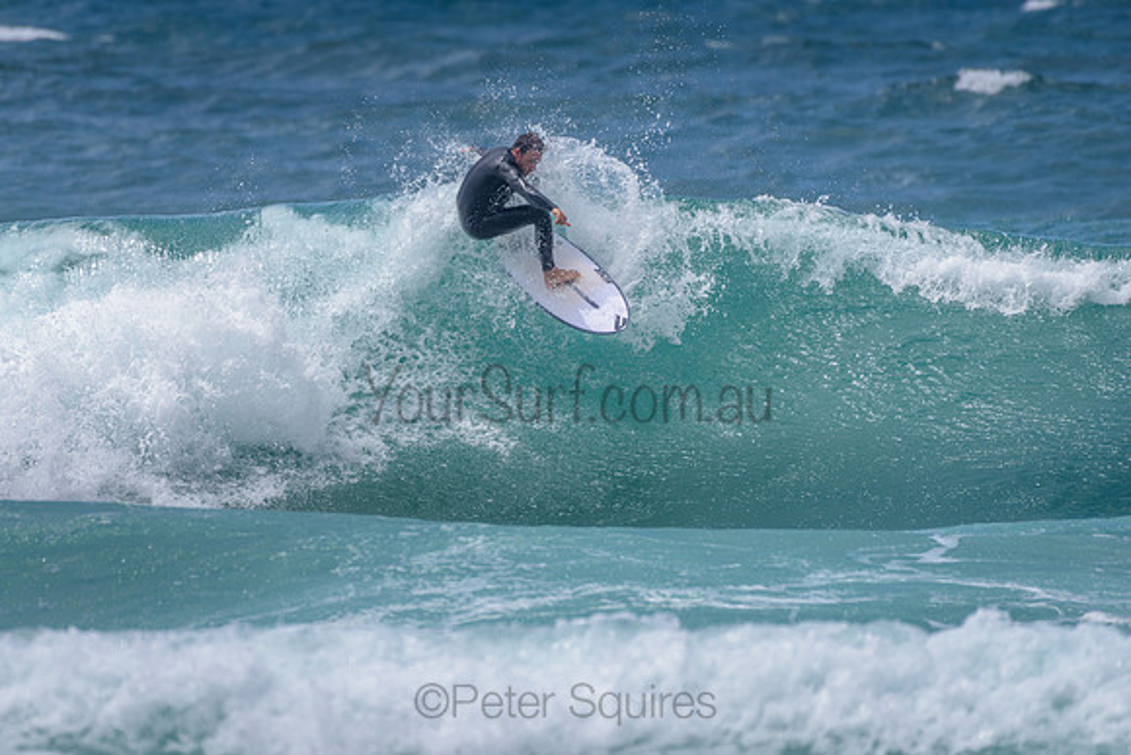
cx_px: 436
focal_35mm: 614
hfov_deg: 3.4
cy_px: 291
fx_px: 19302
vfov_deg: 2.2
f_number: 5.6
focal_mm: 500
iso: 90
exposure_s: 1/2000
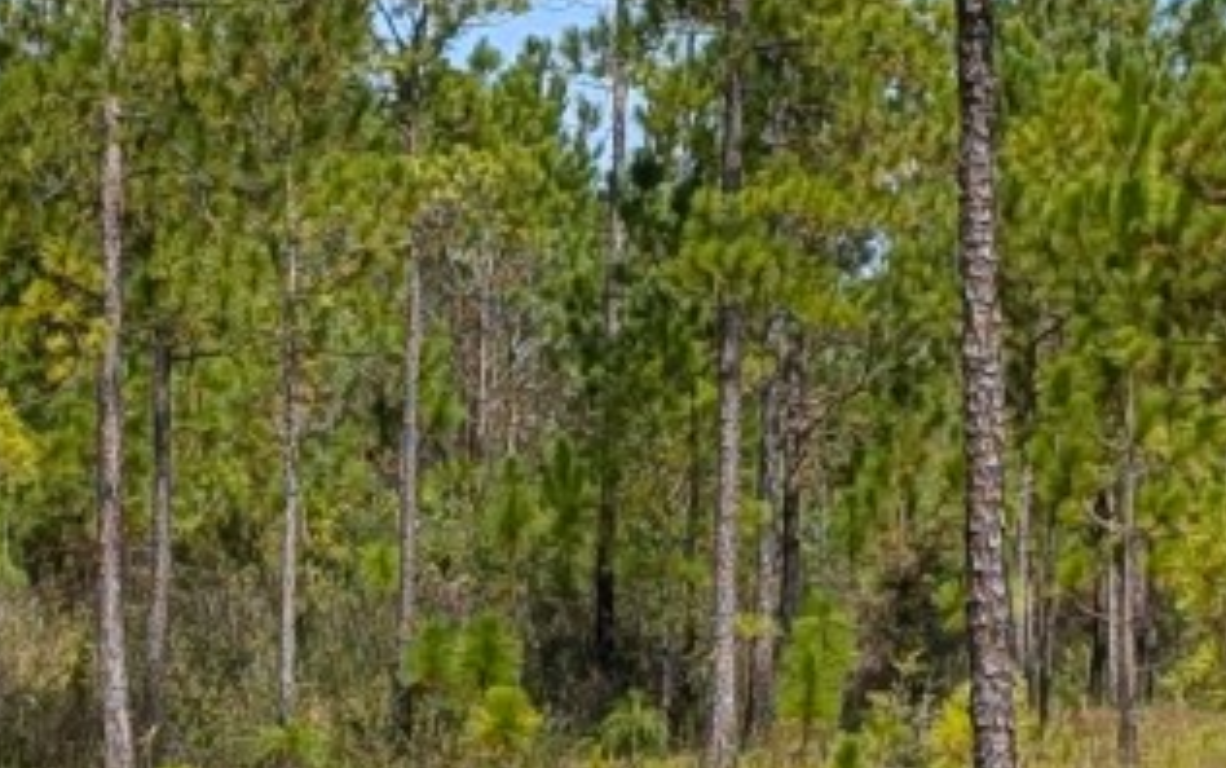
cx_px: 392
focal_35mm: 236
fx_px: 7891
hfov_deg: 8.9
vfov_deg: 5.6
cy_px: 198
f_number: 1.68
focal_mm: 6.9
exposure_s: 1/1005
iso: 20
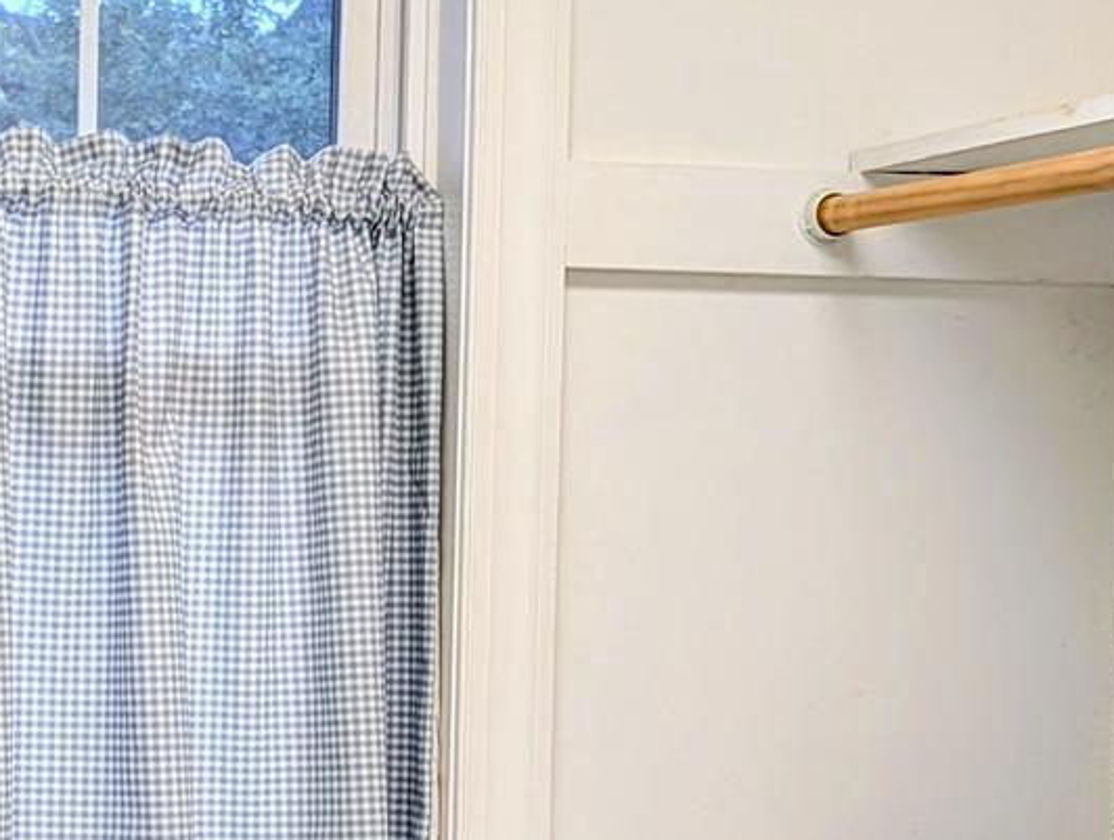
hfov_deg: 20.4
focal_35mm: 92
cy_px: 765
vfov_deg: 15.9
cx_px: -88
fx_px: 2966
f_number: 1.68
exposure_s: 1/305
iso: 21
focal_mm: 6.9
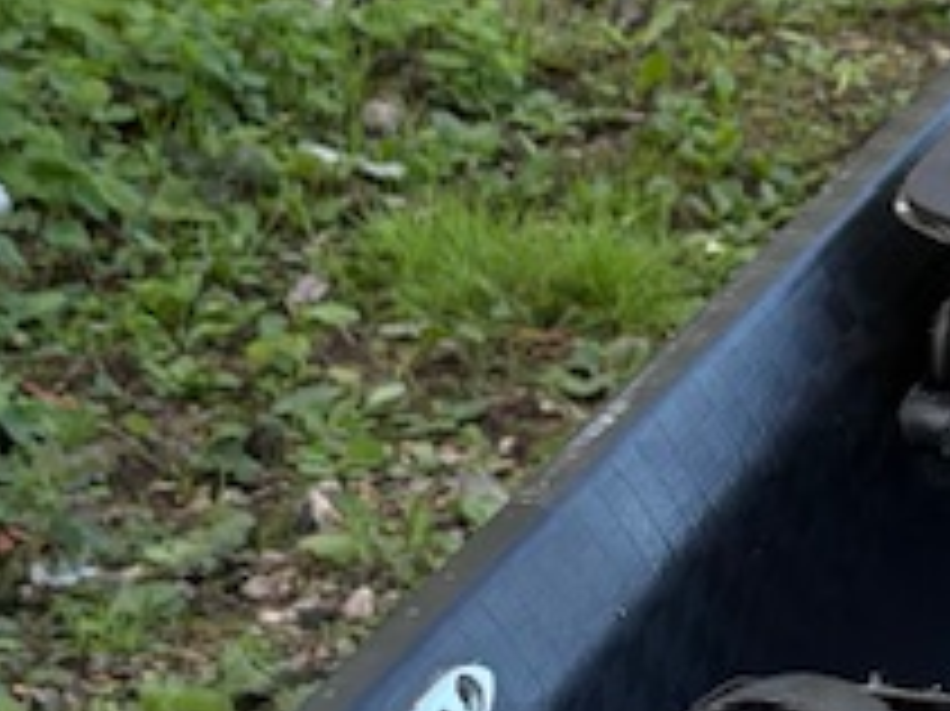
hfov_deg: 12.0
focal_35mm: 158
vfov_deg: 9.3
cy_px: 50
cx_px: 1391
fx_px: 4334
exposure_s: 1/438
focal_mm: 5.96
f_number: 1.6
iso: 64
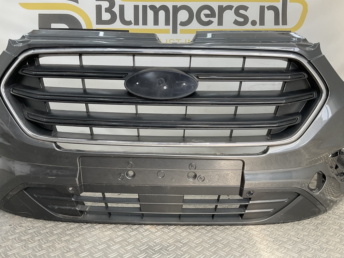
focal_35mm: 29
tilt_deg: -11.1
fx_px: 288
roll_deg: -1.9
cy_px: 129
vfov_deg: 48.2
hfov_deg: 61.7
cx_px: 172
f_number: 1.8
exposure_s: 1/103
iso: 16
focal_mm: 3
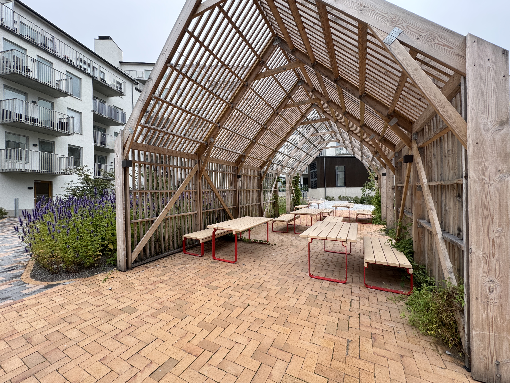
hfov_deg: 102.1
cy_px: 192
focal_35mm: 14
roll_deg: +0.9
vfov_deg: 85.7
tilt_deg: -0.1
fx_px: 206
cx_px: 255
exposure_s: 1/370
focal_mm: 2.22
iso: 40
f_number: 2.2
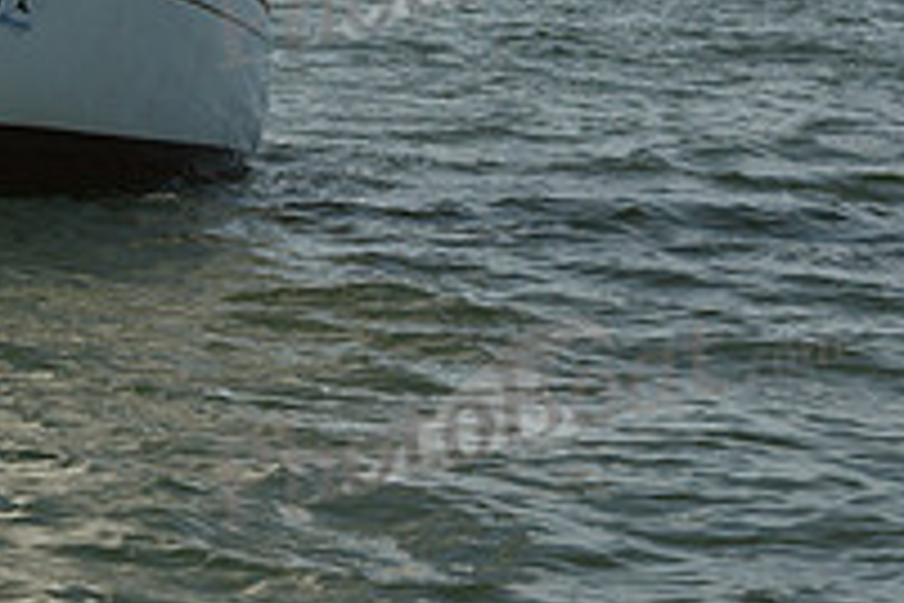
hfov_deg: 10.1
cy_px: -218
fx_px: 5072
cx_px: -18
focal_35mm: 202
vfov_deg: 6.7
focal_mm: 70
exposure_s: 1/1600
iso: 320
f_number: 9
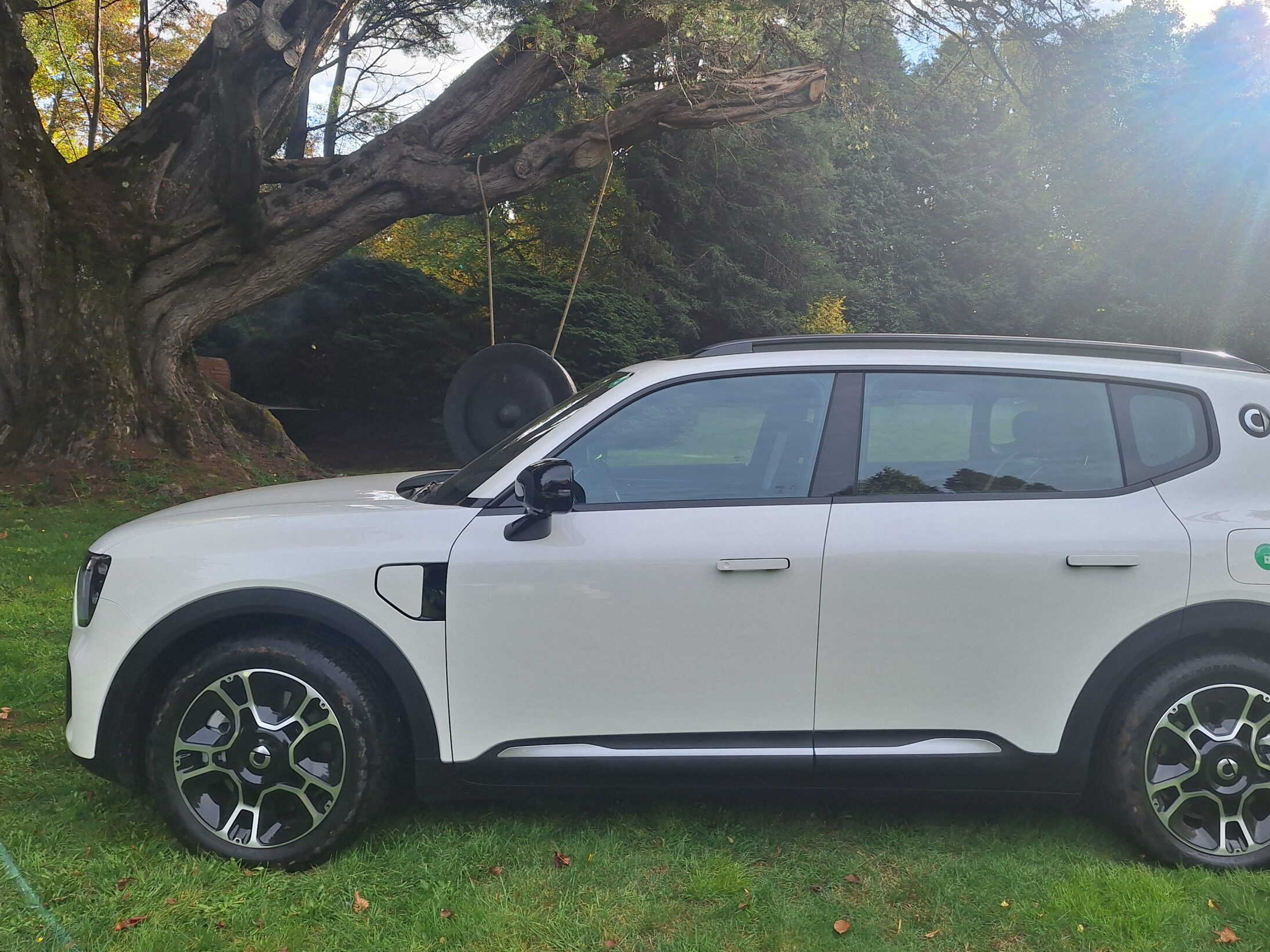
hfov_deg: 65.2
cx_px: 698
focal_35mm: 27
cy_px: 413
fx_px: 991
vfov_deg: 51.2
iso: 40
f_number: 1.8
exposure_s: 1/1155
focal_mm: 5.54
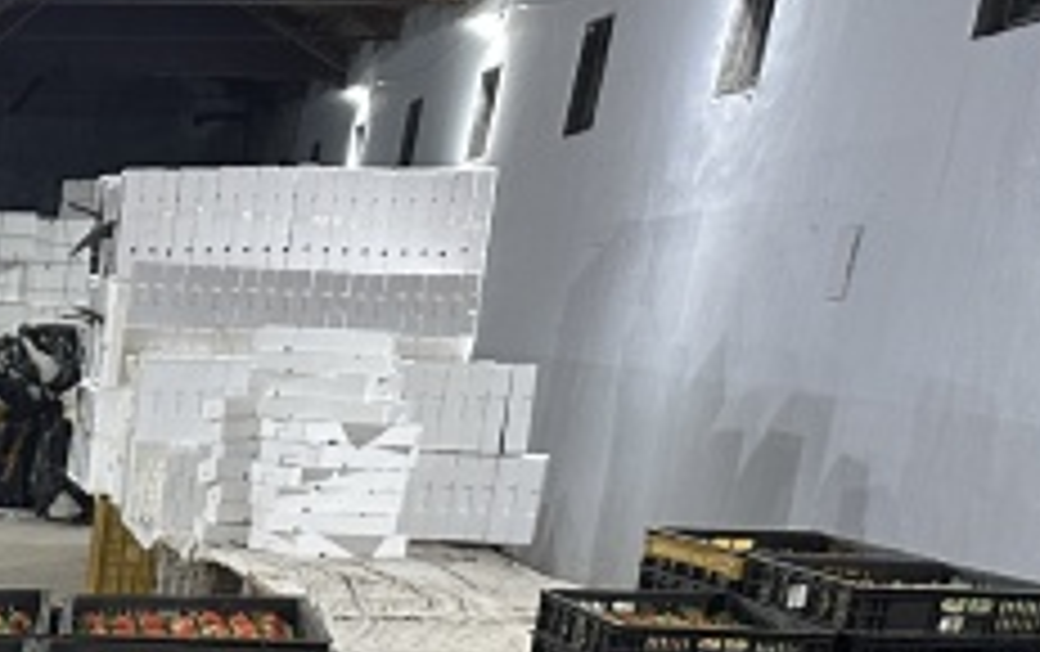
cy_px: 1295
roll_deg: -1.1
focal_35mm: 88
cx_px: -621
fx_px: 2497
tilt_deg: -21.8
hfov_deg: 19.7
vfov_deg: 13.0
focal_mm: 6.86
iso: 200
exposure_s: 1/50
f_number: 1.78
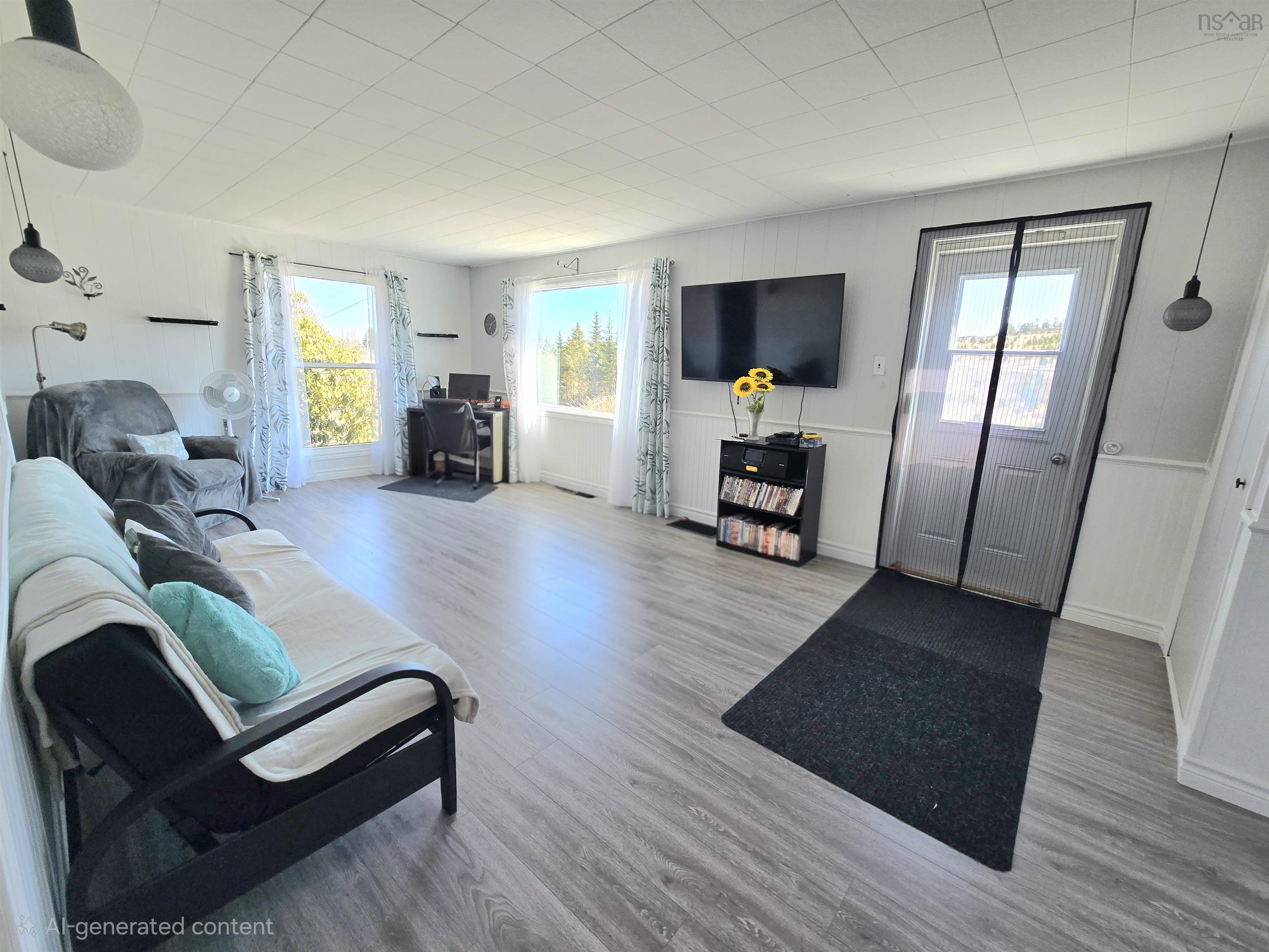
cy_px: 476
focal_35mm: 13
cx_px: 634
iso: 50
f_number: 2.2
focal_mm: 2.2
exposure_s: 1/120
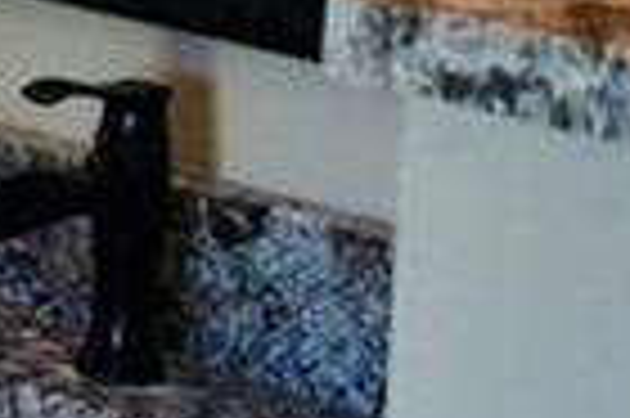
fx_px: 3845
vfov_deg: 6.0
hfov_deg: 8.1
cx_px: -1188
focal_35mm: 220
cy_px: -535
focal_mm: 20
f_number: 4
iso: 400
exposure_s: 1/60
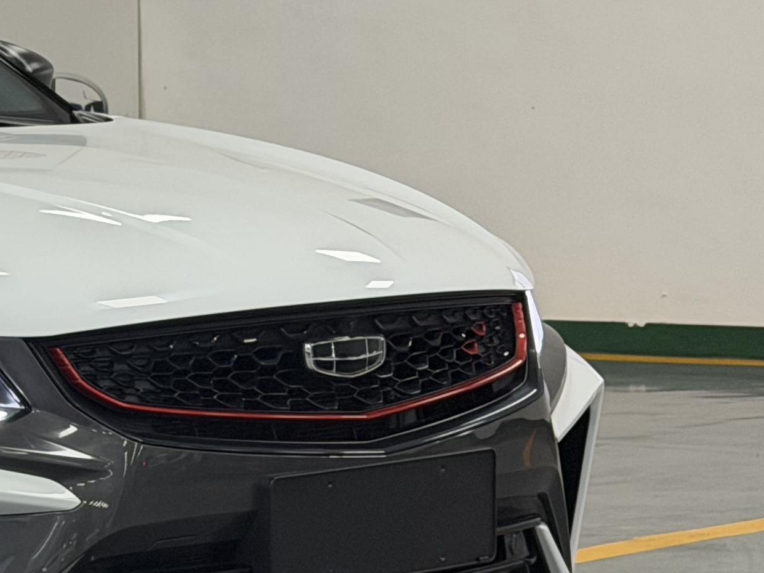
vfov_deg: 9.5
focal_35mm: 156
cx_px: -451
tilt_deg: -4.9
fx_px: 3442
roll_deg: +2.3
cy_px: 410
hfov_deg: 12.0
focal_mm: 6.76
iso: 64
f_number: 1.78
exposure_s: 1/50
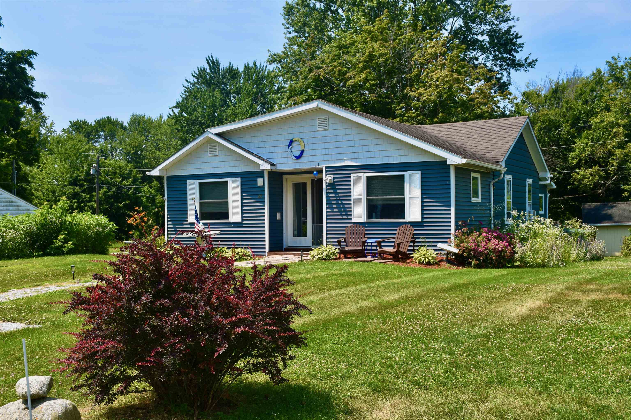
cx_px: 316
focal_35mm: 39
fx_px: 684
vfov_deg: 34.2
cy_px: 210
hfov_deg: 49.6
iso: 100
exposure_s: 1/200
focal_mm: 26
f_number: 8
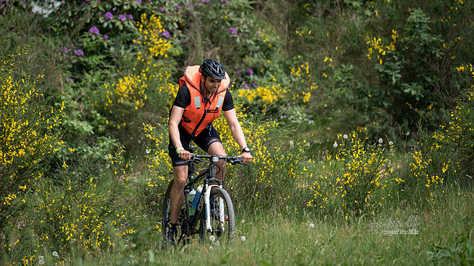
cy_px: 70
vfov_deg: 4.9
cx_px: 181
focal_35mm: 245
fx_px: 3079
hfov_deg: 8.8
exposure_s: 1/1600
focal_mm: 189
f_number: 2.8
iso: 160
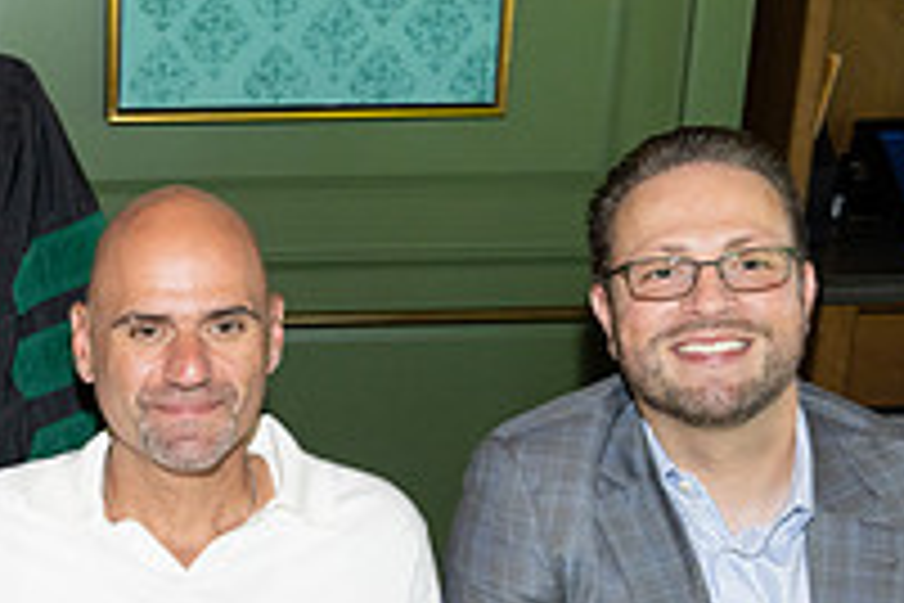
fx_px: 1959
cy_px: 470
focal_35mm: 78
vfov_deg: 17.4
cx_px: -31
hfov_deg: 24.6
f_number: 5.6
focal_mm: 27
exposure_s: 1/80
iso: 800
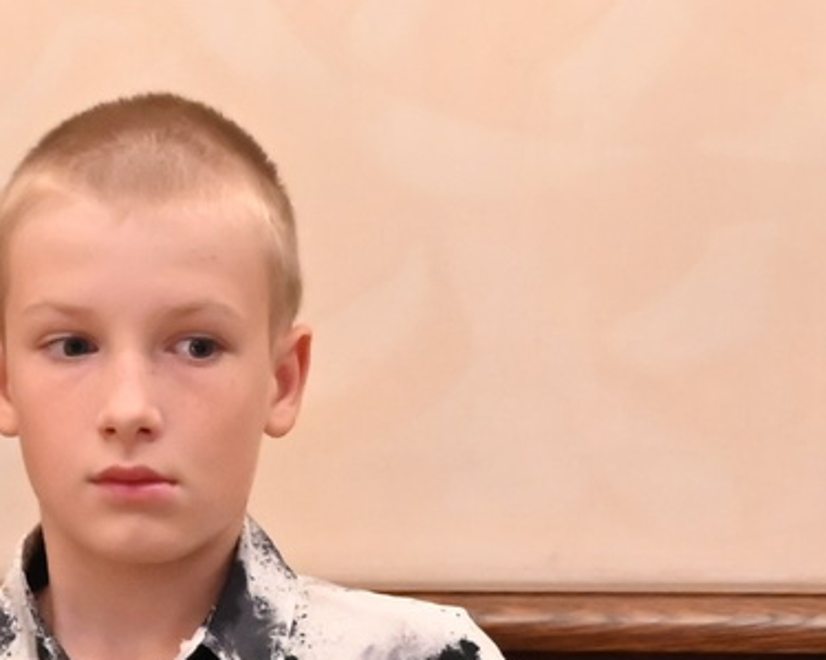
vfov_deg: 7.4
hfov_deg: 9.1
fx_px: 5090
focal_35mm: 208
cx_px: -251
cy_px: 366
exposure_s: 1/60
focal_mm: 32.5
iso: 3600
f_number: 4
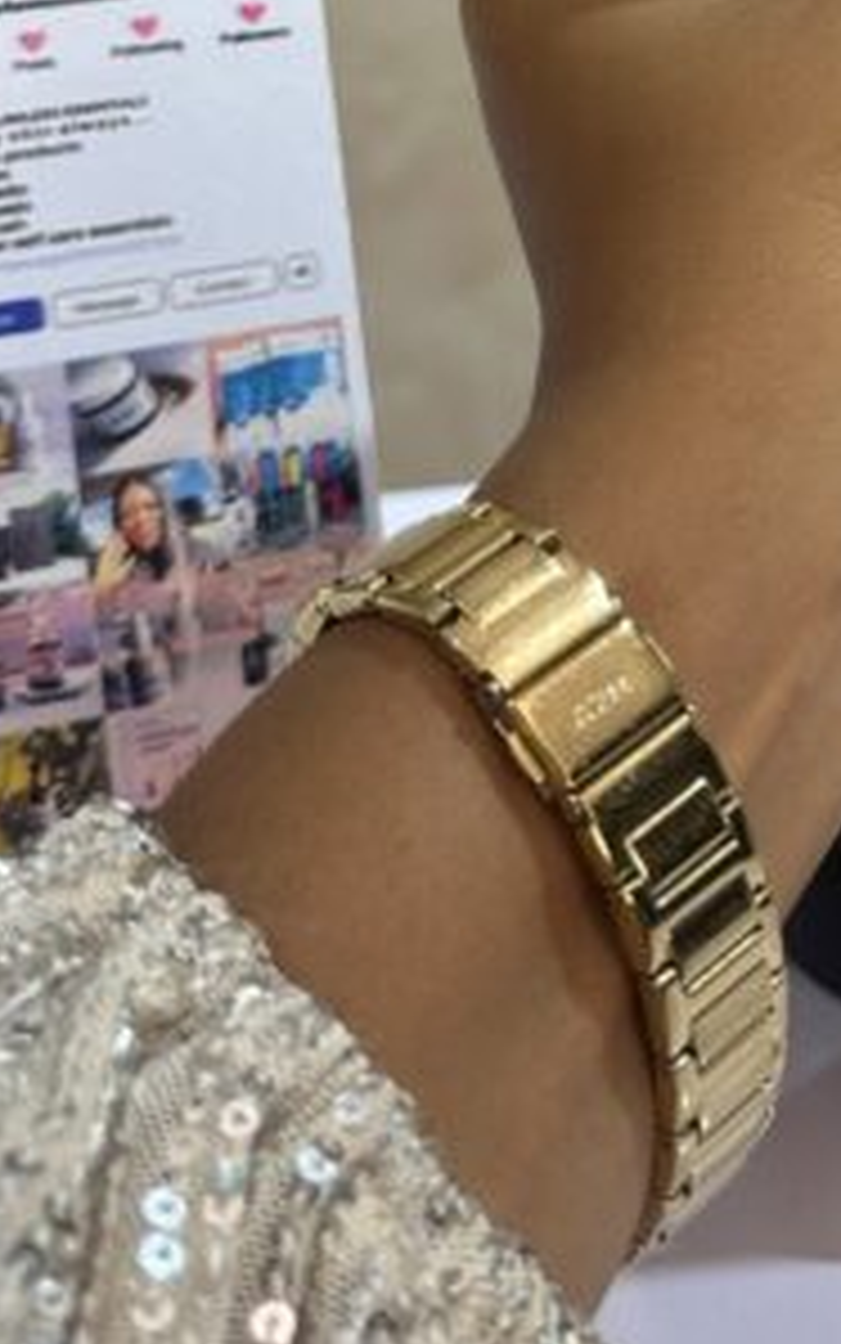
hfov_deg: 17.9
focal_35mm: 68
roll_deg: +3.1
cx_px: 1088
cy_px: -81
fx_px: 2492
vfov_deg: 27.9
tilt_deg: -12.5
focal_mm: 6.86
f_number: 1.78
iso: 64
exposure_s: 1/126
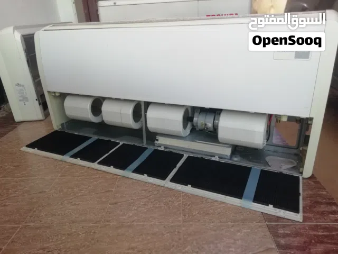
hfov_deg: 67.3
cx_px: 169
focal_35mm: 26
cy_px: 127
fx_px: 254
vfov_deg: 53.1
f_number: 4
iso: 50
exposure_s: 1/146
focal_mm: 3.46
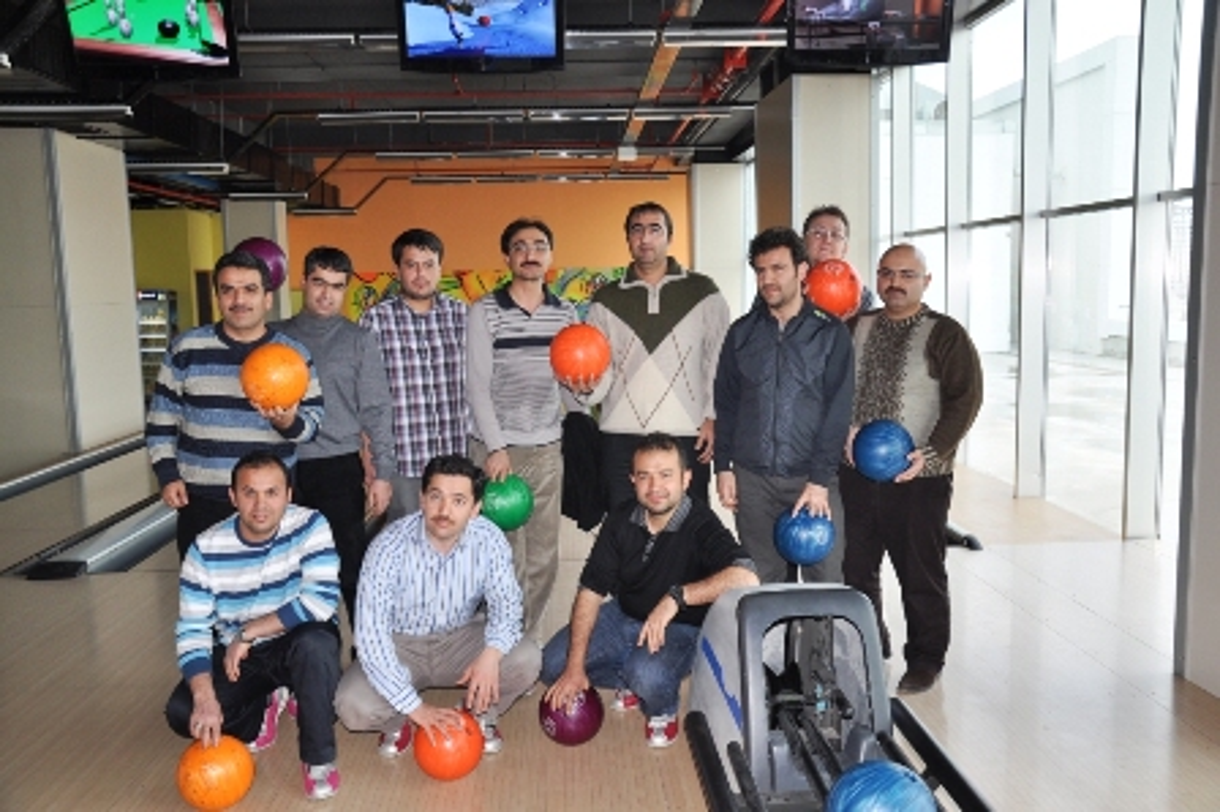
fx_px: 1117
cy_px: 406
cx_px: 610
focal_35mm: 33
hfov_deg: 57.3
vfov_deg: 39.9
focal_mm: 22
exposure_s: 1/125
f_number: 3.8
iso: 400
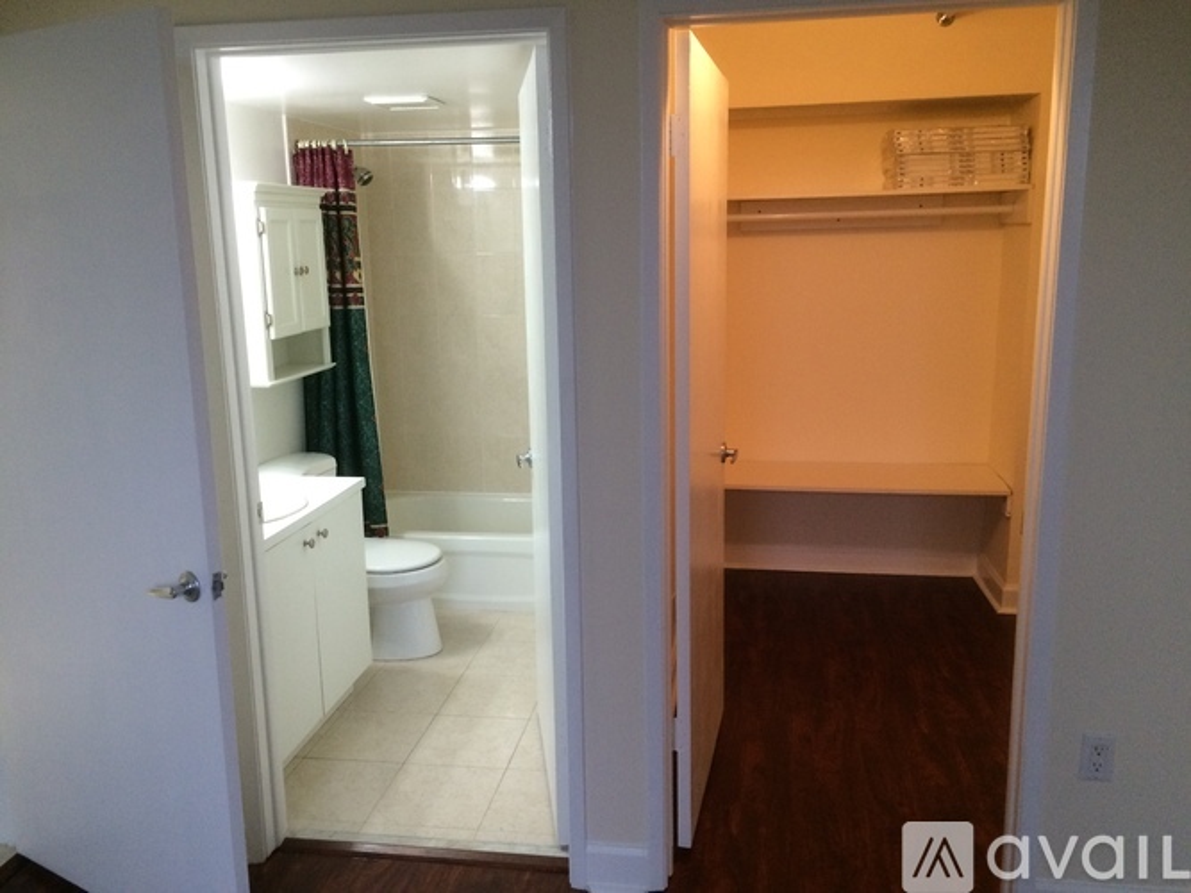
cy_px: 446
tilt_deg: -10.3
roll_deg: +0.4
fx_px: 998
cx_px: 596
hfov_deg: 61.7
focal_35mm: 29
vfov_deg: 48.2
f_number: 2.2
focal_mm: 4.15
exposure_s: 1/30
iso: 200
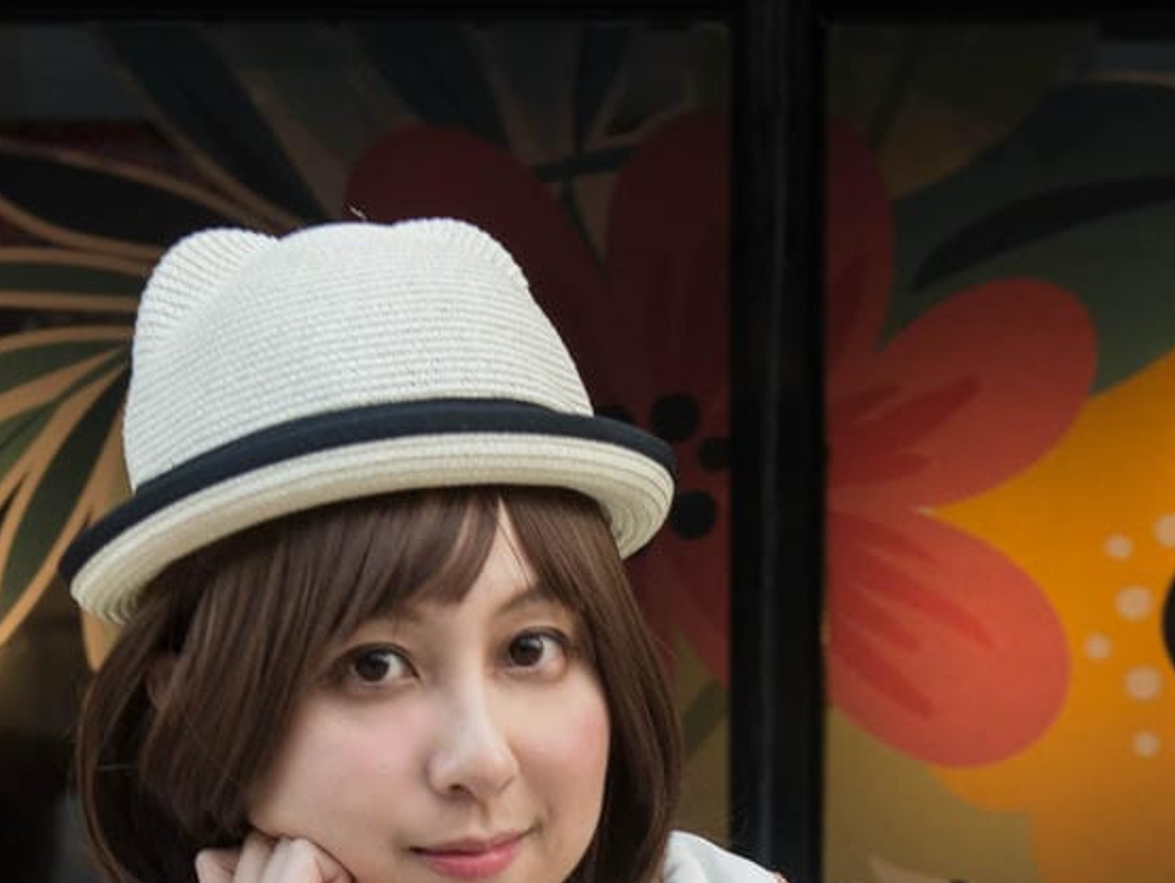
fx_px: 5298
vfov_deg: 9.2
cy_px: 1378
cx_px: 664
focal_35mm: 156
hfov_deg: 12.7
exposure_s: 1/60
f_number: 4.5
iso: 200
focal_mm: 50
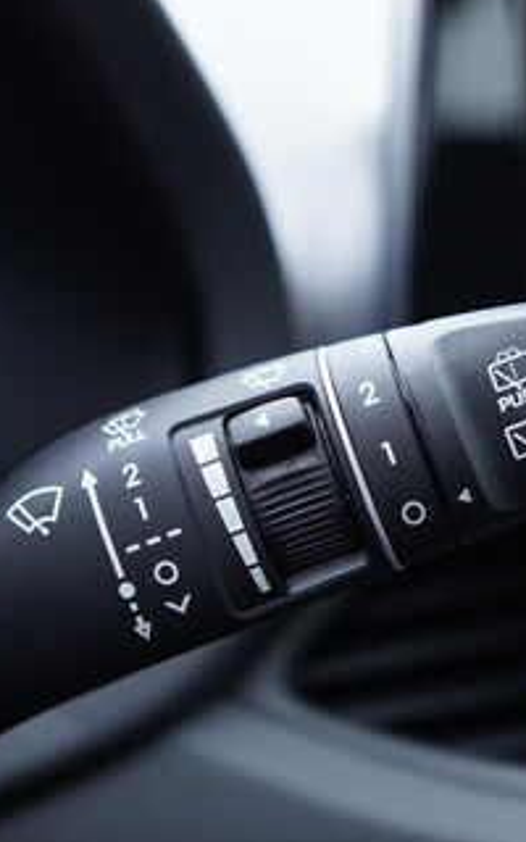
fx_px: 1445
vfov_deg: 32.5
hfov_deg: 20.6
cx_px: 274
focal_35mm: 63
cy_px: 417
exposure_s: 1/40
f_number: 2.8
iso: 400
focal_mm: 24
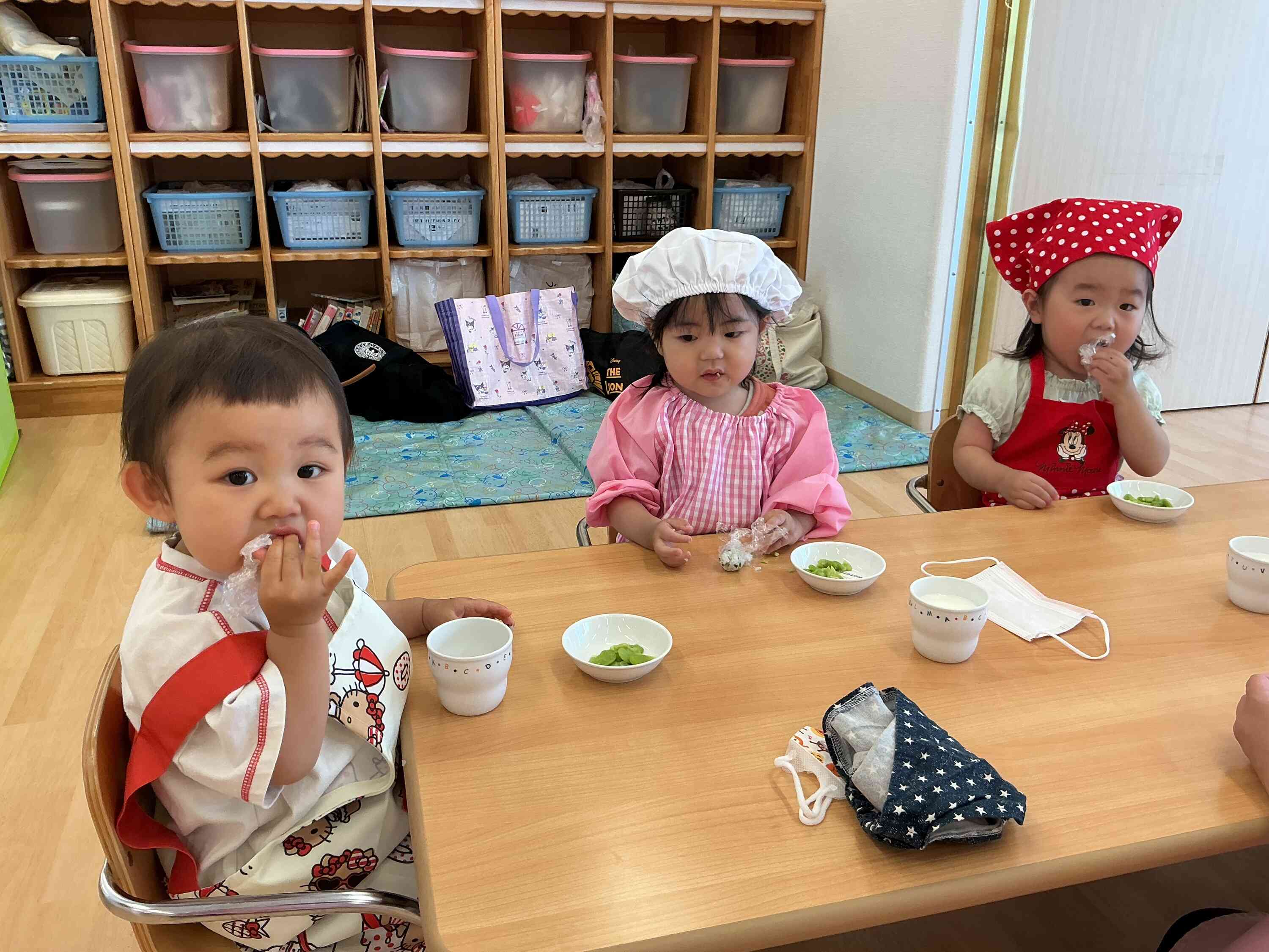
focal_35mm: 29
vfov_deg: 48.2
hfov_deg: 61.7
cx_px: 634
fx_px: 1063
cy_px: 476
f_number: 1.8
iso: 40
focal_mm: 3
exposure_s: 1/120
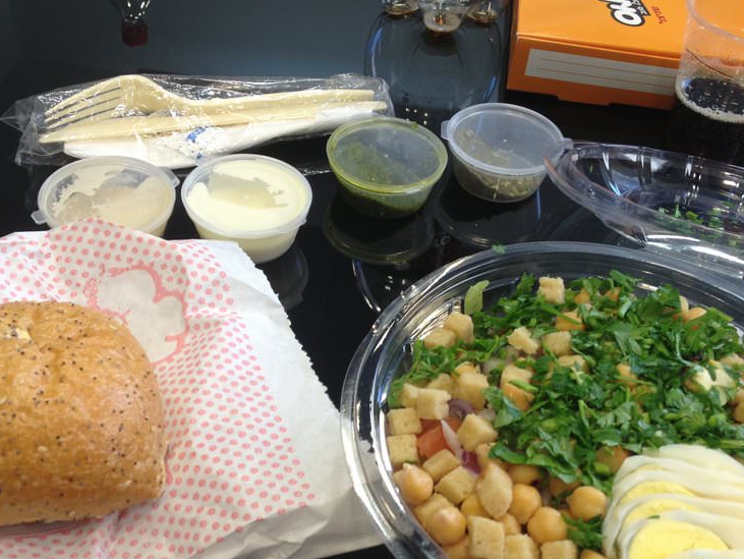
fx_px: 1054
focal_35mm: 49
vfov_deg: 29.6
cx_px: 361
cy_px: 352
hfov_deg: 38.9
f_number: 2.4
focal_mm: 4.28
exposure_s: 1/30
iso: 50
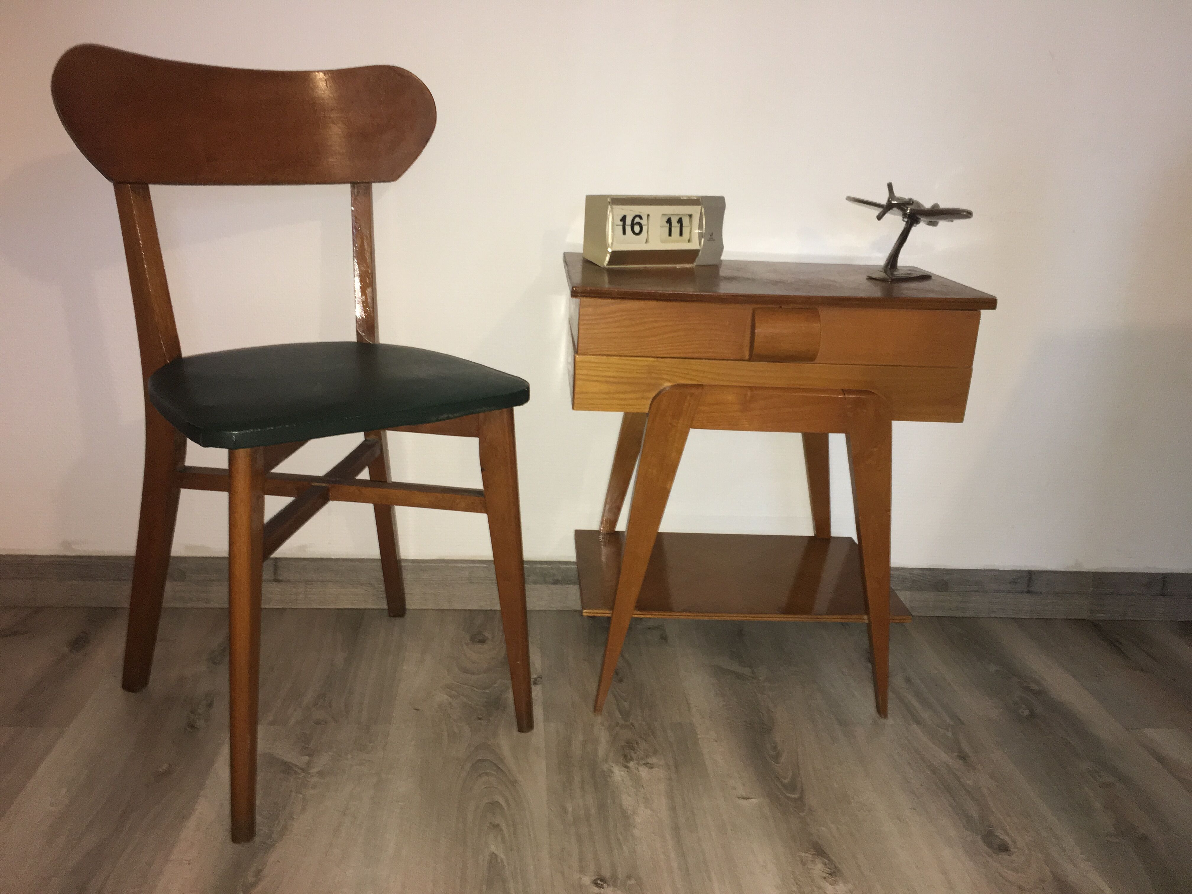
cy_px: 447
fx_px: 999
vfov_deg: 48.2
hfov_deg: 61.7
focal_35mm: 29
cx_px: 596
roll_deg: -3.1
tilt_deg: -18.0
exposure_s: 1/17
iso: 100
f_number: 2.2
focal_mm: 4.15
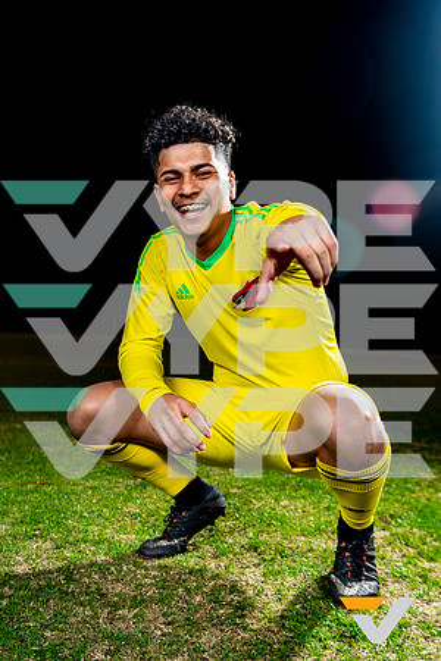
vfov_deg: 51.9
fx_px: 680
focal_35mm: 37
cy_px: 330
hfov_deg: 35.9
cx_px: 220
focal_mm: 37
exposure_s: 1/125
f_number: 4.5
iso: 100
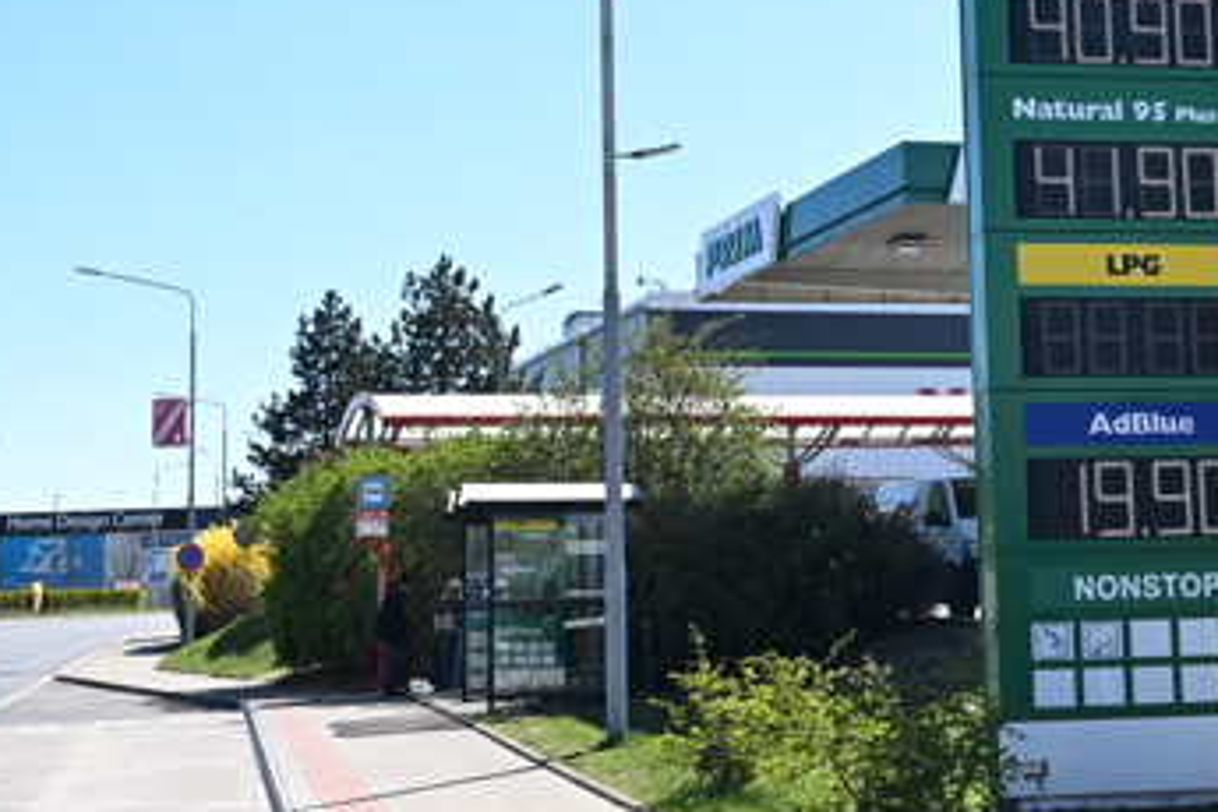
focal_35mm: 72
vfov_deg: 18.7
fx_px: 2436
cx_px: 890
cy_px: 113
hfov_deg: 27.7
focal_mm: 24
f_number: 6.3
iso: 200
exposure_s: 1/500
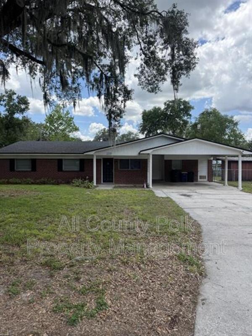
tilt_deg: -1.1
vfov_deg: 71.6
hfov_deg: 56.8
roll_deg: +0.0
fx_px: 233
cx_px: 126
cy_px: 168
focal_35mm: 24
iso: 80
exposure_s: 1/2252
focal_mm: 6.76
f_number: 1.78
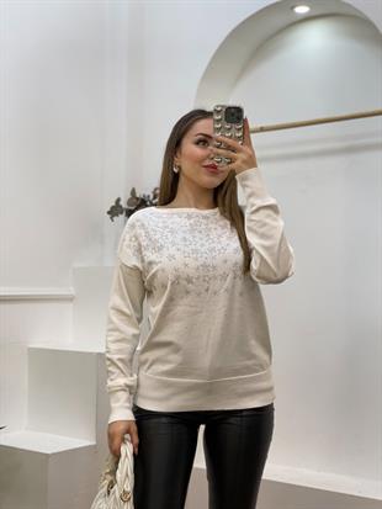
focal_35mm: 52
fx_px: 765
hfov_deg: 28.0
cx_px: 191
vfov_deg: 36.8
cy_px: 254
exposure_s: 1/100
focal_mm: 6
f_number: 2
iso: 64
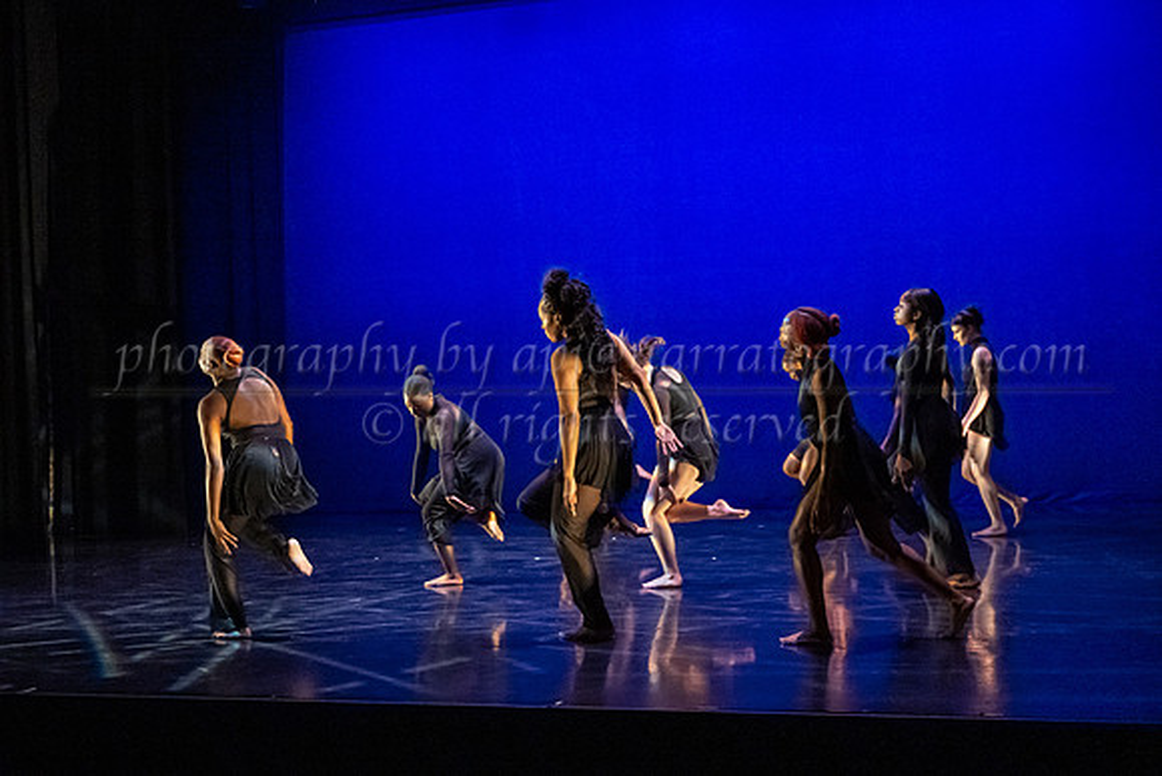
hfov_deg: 40.2
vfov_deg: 27.6
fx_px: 1580
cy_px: 358
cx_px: 693
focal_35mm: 49
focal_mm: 41
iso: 6400
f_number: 2.8
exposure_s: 1/250
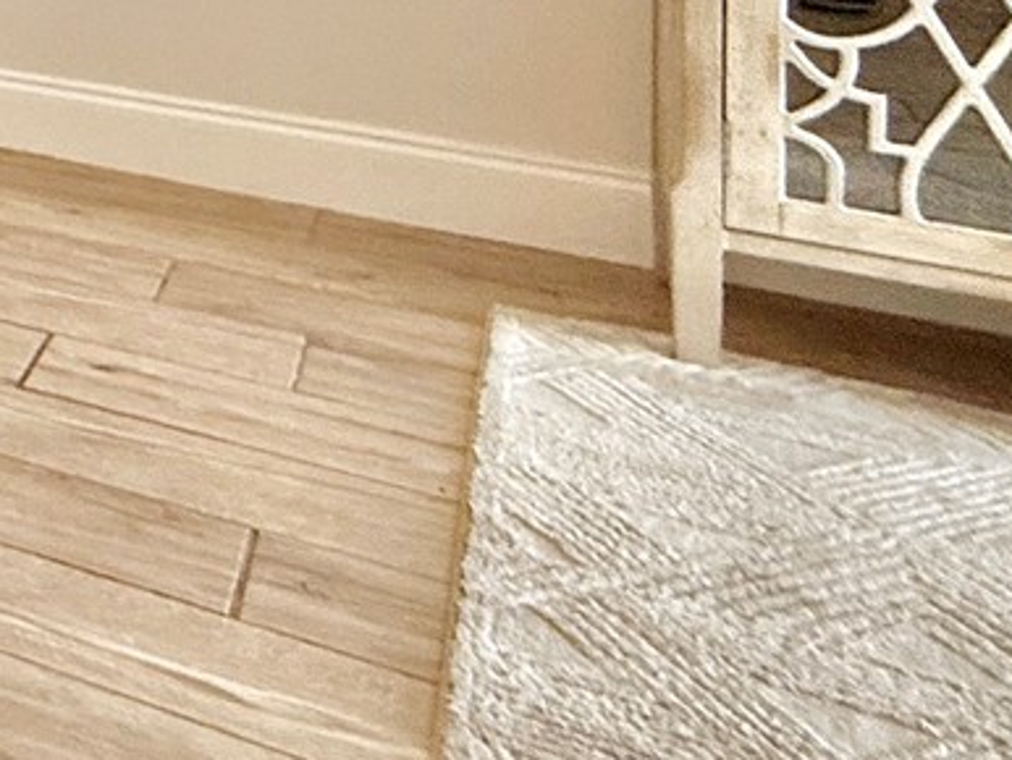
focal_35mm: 58
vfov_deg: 21.3
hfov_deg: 18.7
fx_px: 1697
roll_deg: -0.5
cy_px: -383
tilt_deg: +0.2
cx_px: -1057
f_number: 2.2
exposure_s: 1/120
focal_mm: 2.22
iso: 125
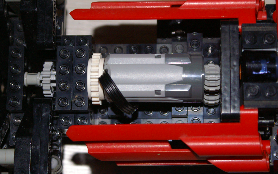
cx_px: 139
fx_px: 811
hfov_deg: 19.5
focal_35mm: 107
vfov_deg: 12.2
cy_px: 72
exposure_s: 1/125
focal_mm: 60
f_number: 5.6
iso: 400
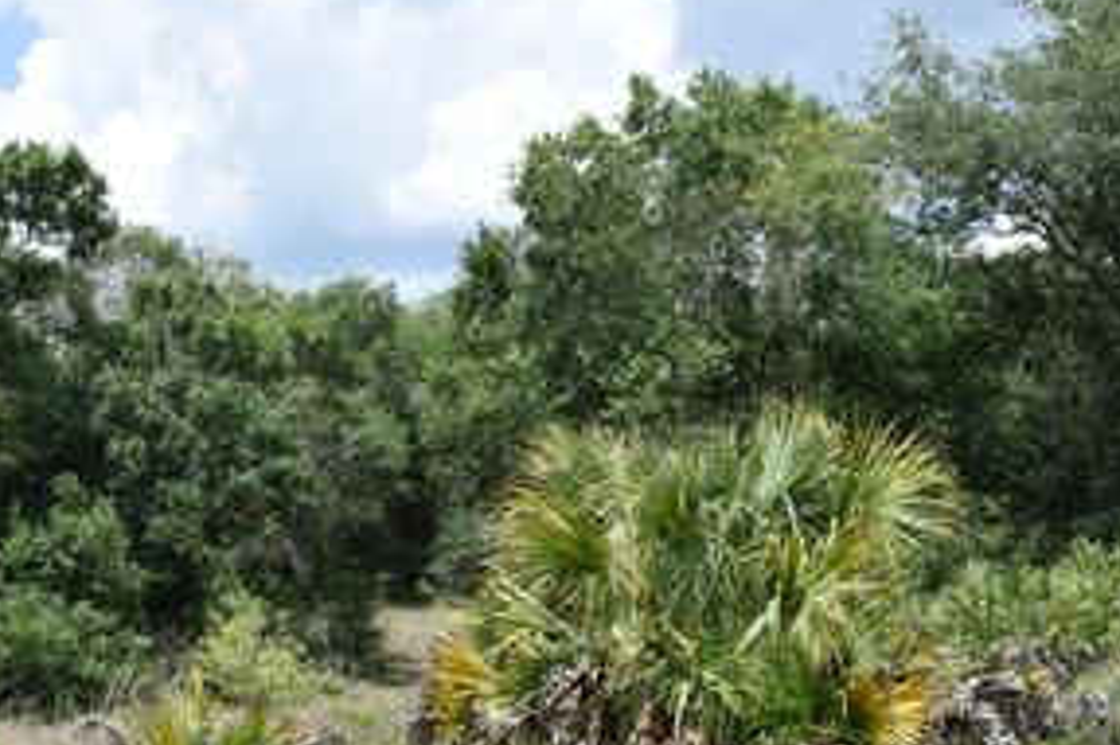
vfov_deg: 28.4
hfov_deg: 39.8
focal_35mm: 47
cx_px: 180
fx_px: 1461
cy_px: 501
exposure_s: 1/350
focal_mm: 18
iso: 200
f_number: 9.5
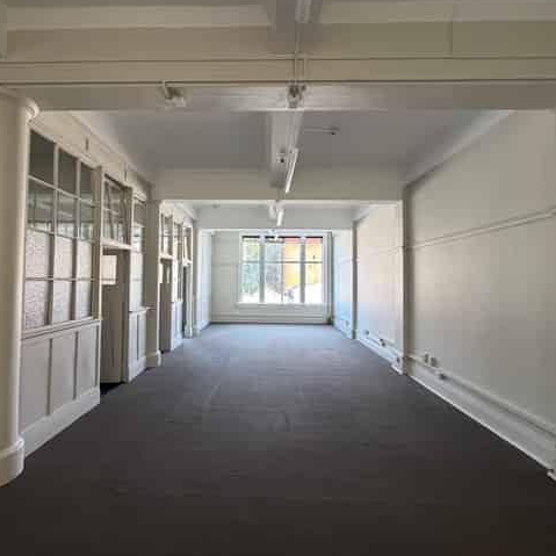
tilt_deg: +2.3
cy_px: 272
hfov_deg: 83.8
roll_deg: -0.7
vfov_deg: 84.0
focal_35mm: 17
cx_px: 259
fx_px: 309
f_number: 2.2
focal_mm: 2.22
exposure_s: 1/119
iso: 320
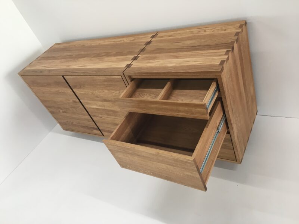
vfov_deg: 48.2
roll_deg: +25.5
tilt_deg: -37.4
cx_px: 150
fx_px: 250
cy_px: 112
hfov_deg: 61.7
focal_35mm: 29
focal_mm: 4.15
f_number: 2.2
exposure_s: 1/33
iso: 40
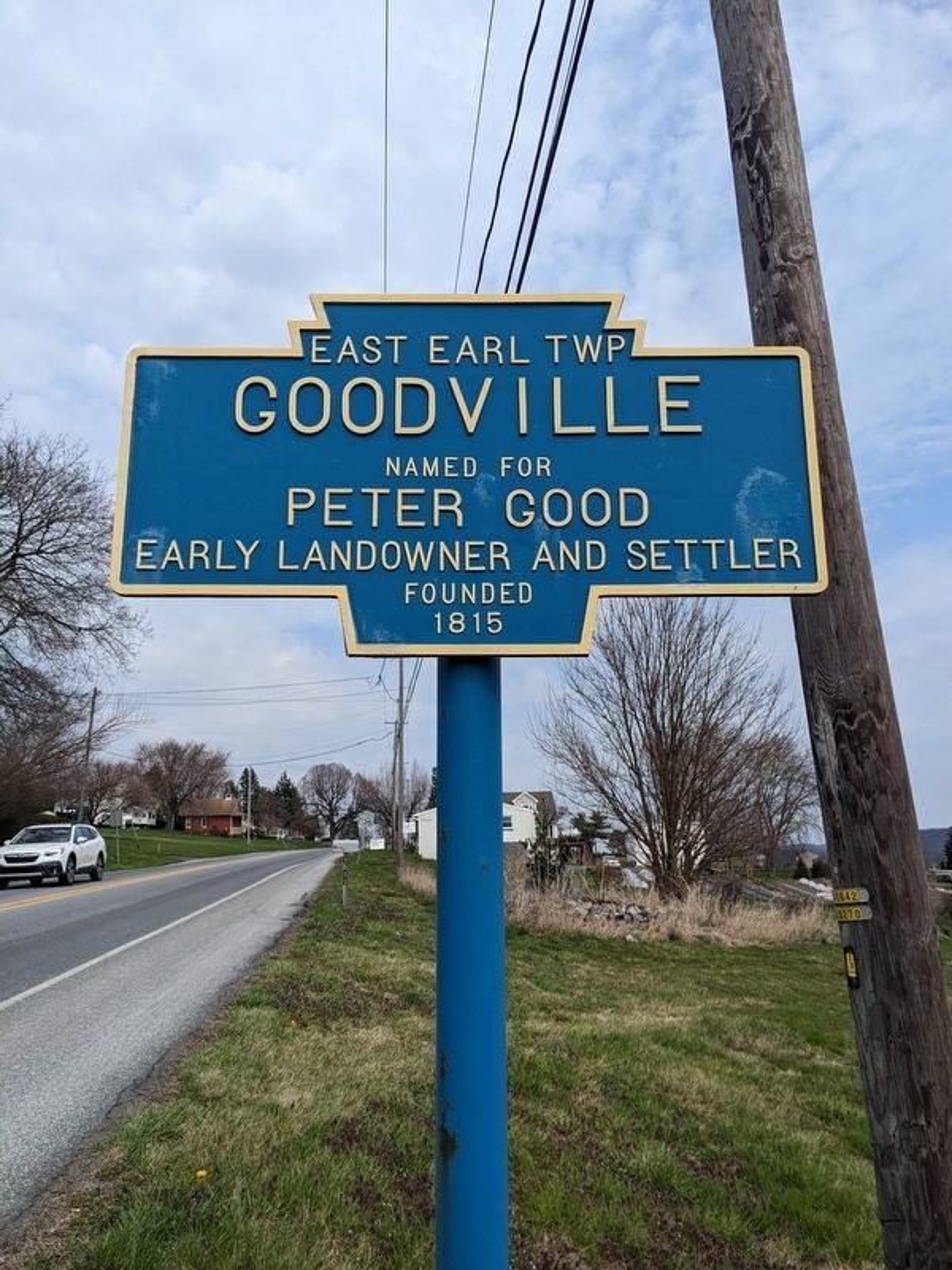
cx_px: 476
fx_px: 990
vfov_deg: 65.3
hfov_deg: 51.4
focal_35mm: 27
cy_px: 635
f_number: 1.73
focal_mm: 4.38
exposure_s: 1/3906
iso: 69
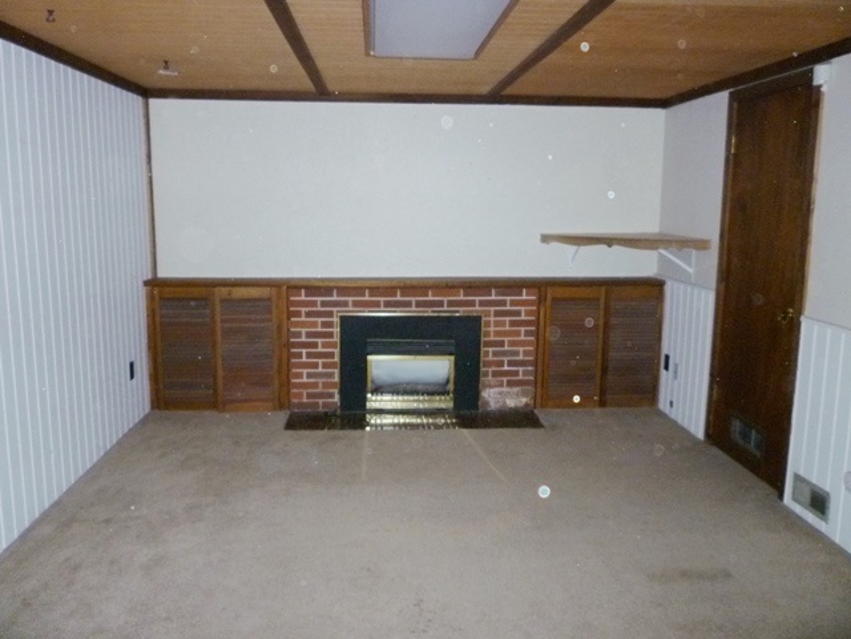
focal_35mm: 29
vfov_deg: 48.2
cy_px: 320
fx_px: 713
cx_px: 426
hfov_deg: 61.7
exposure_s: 1/8
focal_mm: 5.2
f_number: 3.3
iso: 400
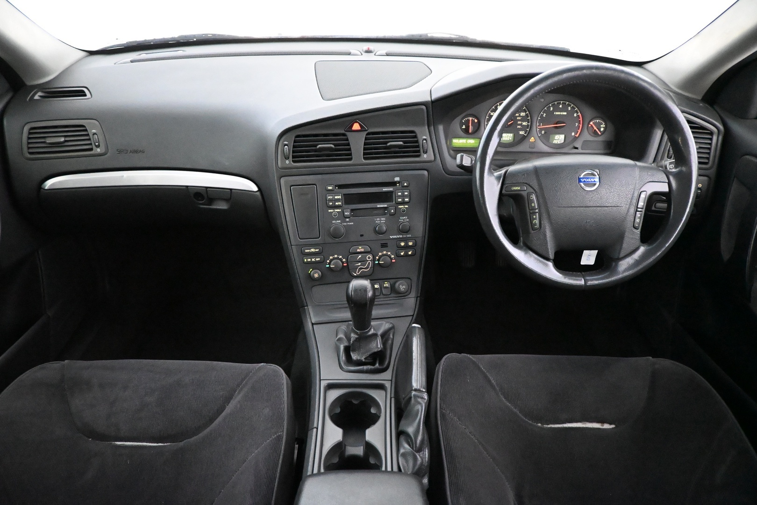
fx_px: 505
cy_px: 252
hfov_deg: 73.7
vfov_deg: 53.1
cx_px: 378
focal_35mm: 24
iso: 12800
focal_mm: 16
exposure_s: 1/60
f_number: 3.5
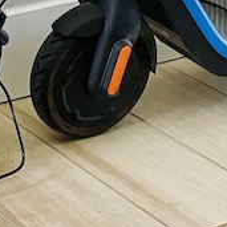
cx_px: -133
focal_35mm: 161
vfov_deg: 10.5
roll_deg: +1.7
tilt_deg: -16.2
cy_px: -115
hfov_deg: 10.4
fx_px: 1194
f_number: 1.6
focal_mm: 4.2
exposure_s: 1/60
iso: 100
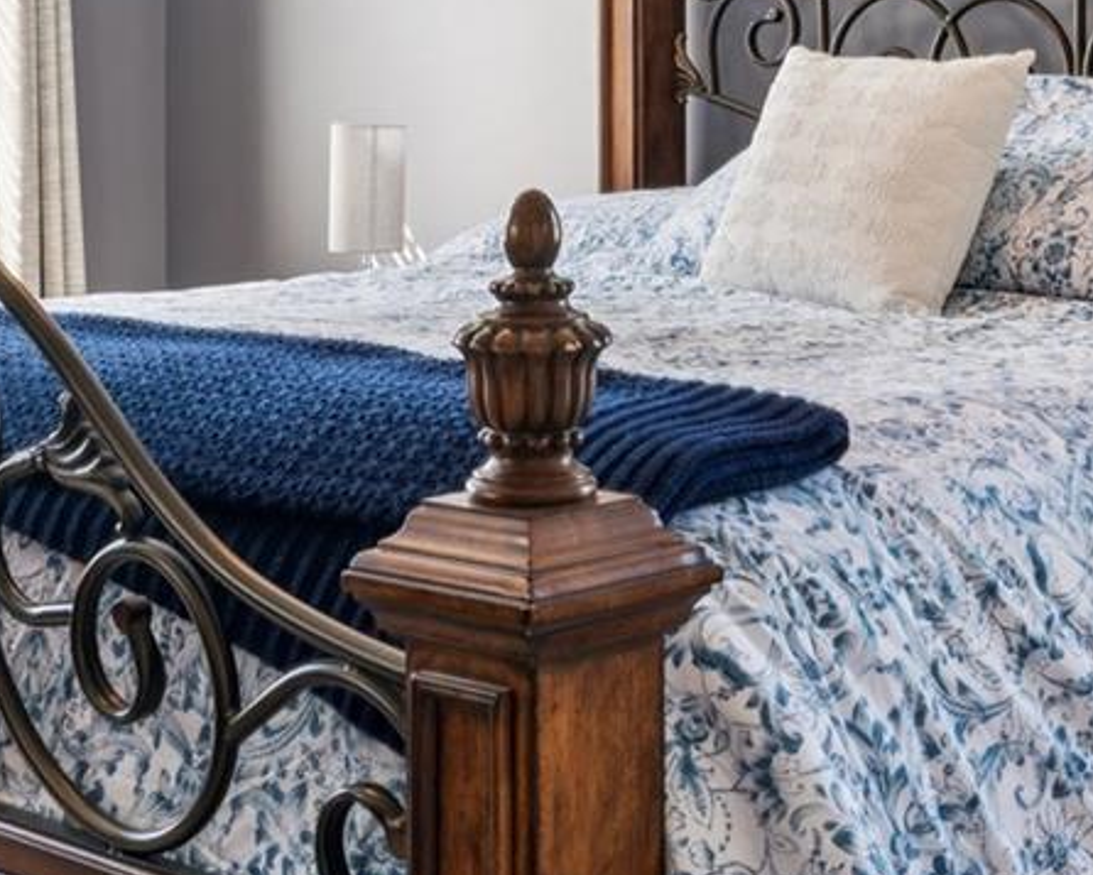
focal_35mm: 71
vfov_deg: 21.2
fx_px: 2302
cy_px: 151
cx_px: 789
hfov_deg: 26.4
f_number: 13
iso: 200
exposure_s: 1/5
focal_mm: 16.5
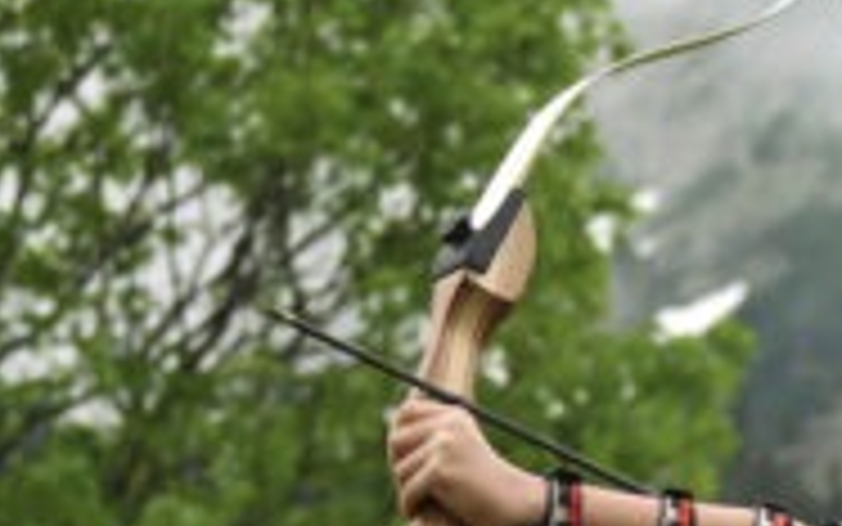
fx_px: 15494
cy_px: 969
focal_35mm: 675
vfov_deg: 1.9
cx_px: 1679
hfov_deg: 3.1
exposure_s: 1/250
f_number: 5
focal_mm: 81
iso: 110
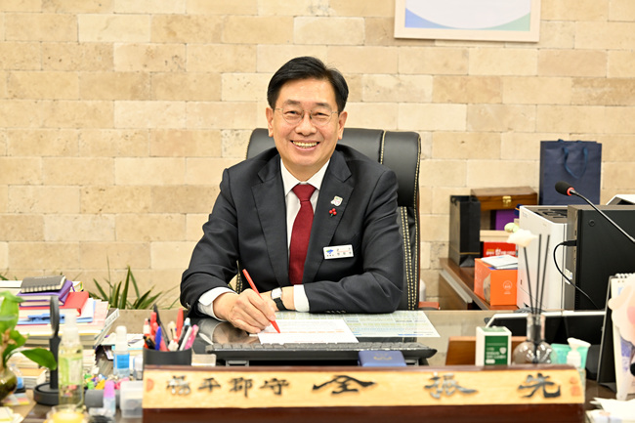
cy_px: 212
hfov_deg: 27.4
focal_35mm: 74
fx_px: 1305
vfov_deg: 18.4
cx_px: 318
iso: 1000
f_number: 4.5
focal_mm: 74
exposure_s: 1/125
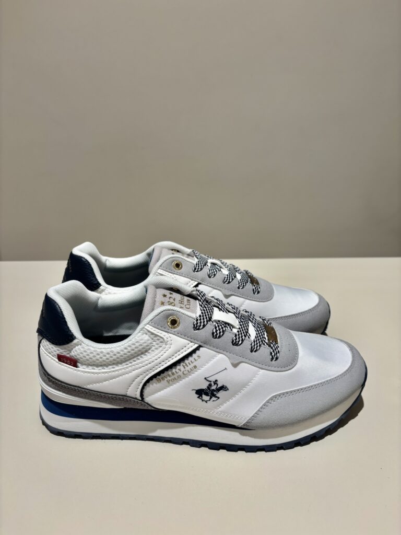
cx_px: 200
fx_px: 402
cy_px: 268
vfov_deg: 67.3
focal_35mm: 26
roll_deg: +1.0
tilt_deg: -25.7
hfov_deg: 53.1
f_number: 1.6
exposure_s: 1/100
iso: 40
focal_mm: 5.96
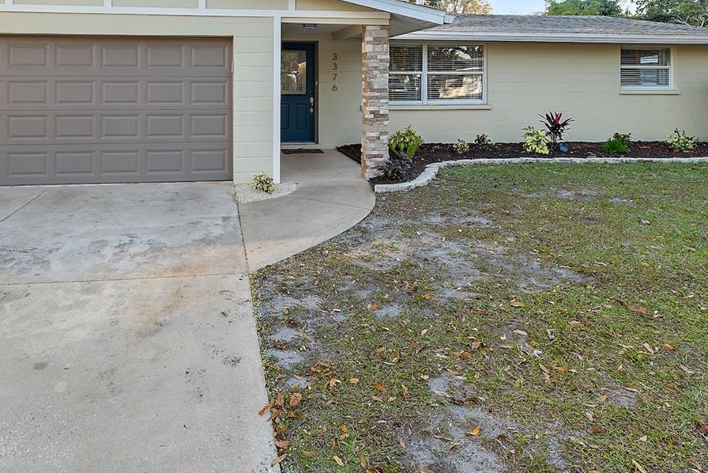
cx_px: 286
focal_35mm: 25
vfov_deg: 47.8
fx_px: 492
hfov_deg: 70.8
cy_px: 80
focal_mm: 14
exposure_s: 1/125
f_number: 8
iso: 200
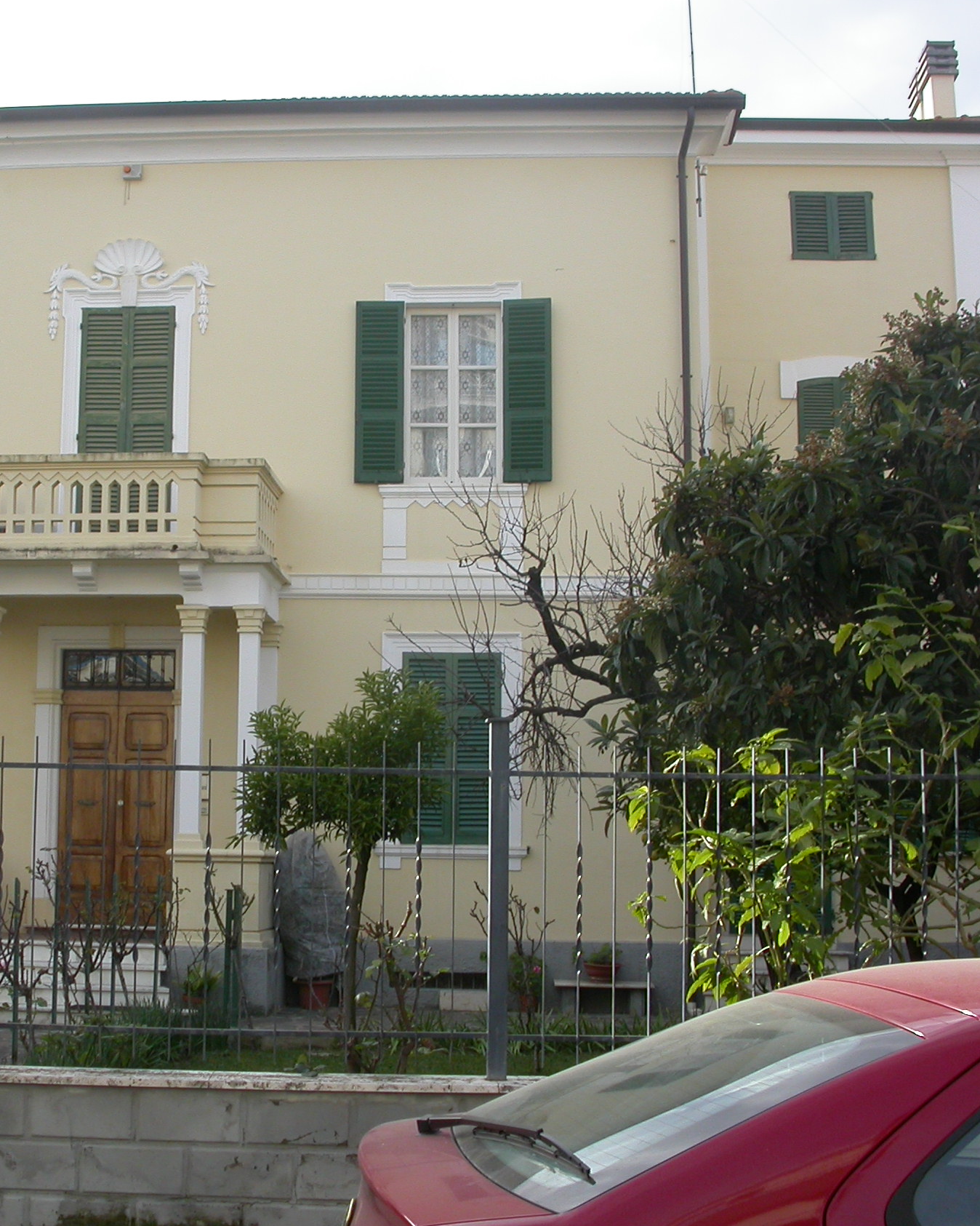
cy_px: 618
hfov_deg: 29.9
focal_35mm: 50
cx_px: 279
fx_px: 1813
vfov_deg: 37.3
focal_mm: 7.85
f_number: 6
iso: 100
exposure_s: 1/197
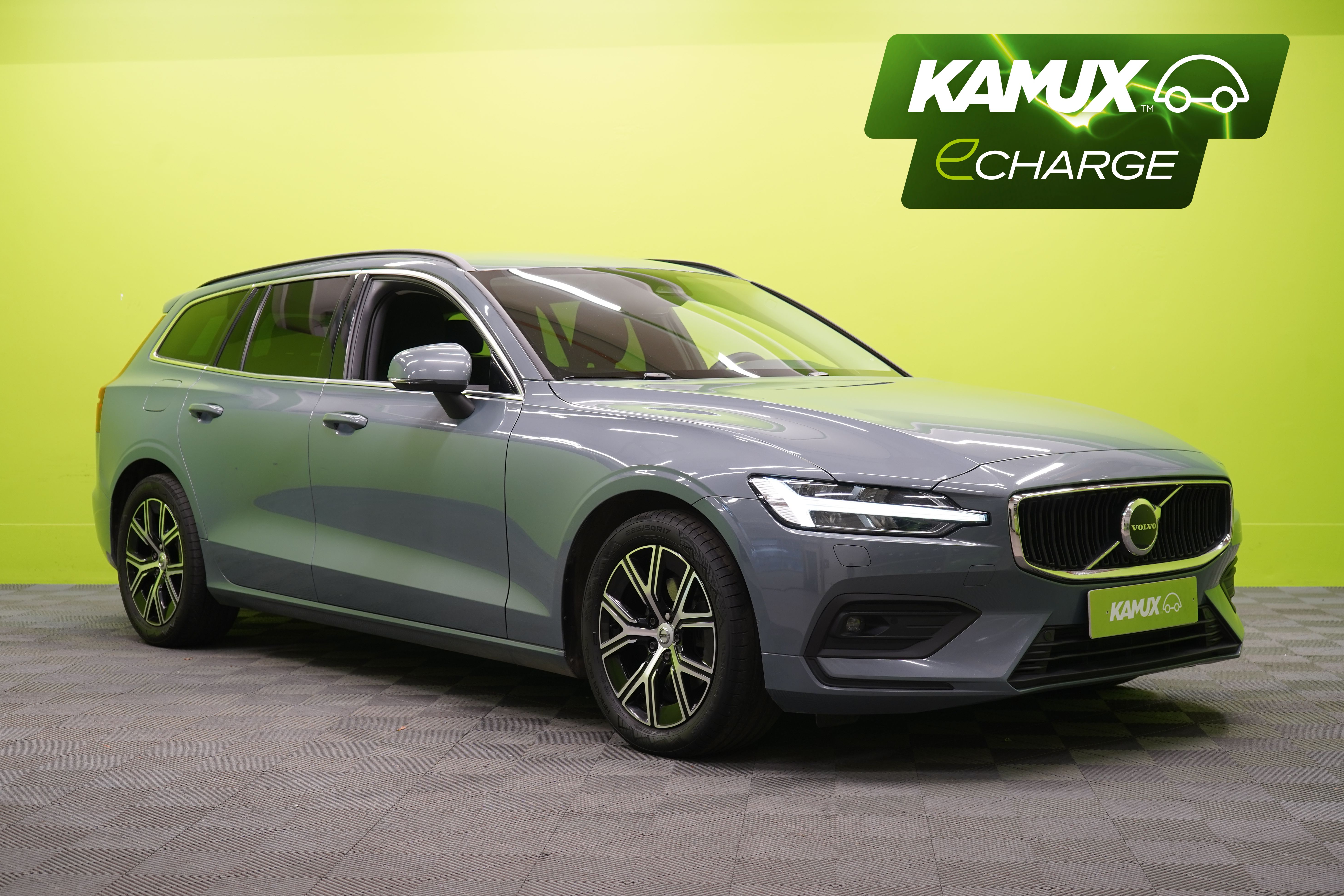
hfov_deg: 39.6
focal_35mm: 50
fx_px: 1867
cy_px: 441
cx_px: 666
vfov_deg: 27.0
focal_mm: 49
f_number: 5
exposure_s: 1/25
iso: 400
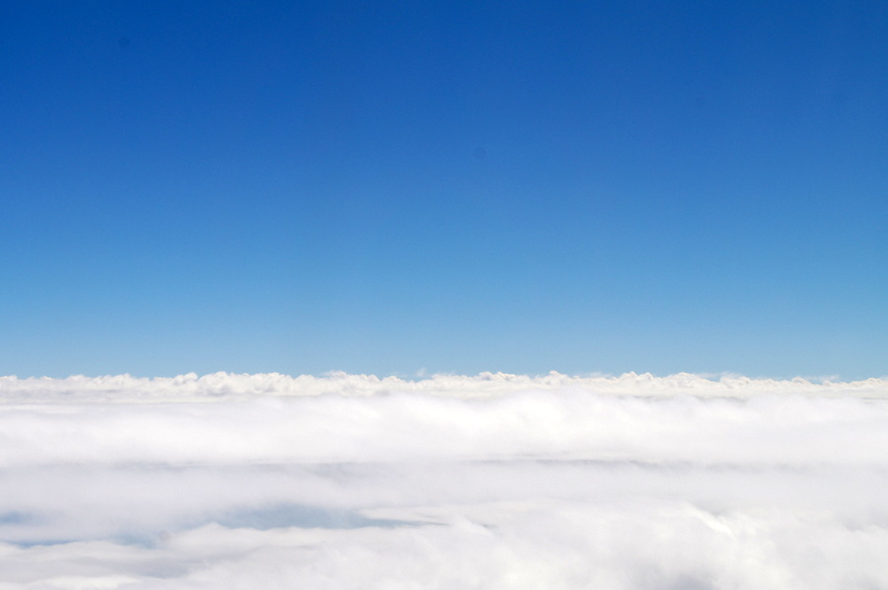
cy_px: 295
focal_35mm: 75
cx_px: 444
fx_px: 1848
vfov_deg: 18.1
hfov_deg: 27.0
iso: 200
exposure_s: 1/320
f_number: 13
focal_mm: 50
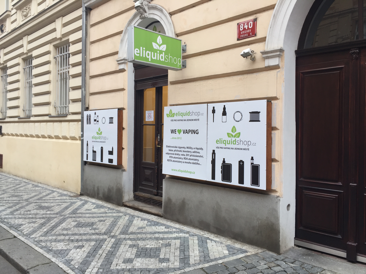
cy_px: 137
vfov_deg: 48.2
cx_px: 183
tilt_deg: +0.7
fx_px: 307
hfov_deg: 61.7
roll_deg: -1.0
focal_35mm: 29
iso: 32
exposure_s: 1/50
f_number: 2.2
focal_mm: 4.15
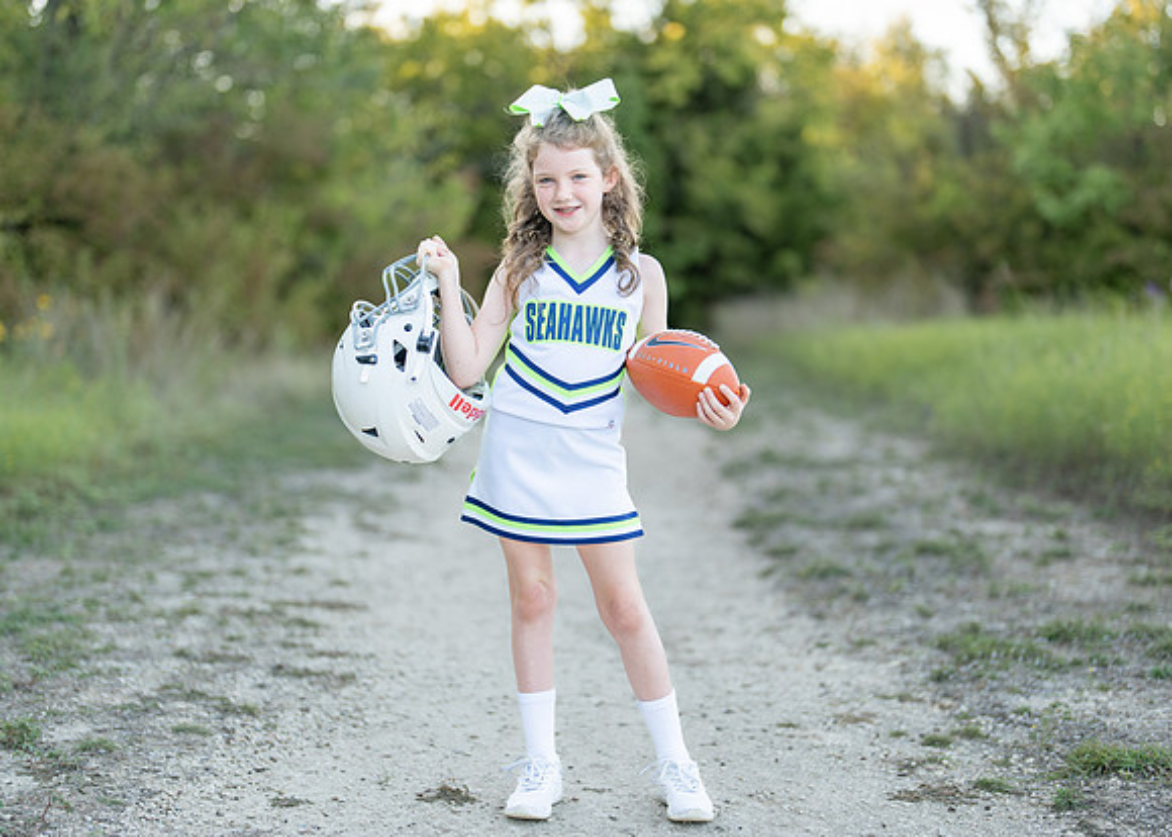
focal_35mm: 62
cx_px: 585
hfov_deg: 31.9
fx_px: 2048
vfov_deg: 23.1
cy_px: 429
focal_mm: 50
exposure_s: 1/800
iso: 100
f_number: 1.2
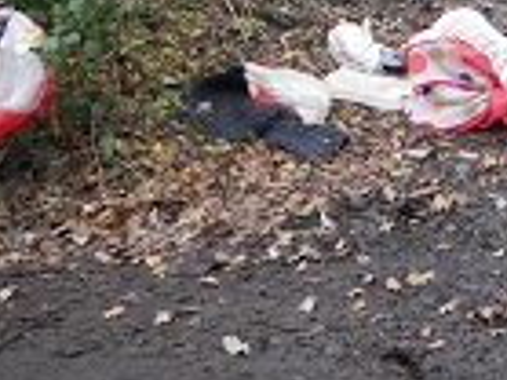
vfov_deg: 19.7
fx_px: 1010
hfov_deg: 26.2
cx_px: 543
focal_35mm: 69
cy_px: -102
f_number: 2.8
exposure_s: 1/250
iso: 800
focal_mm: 4.3
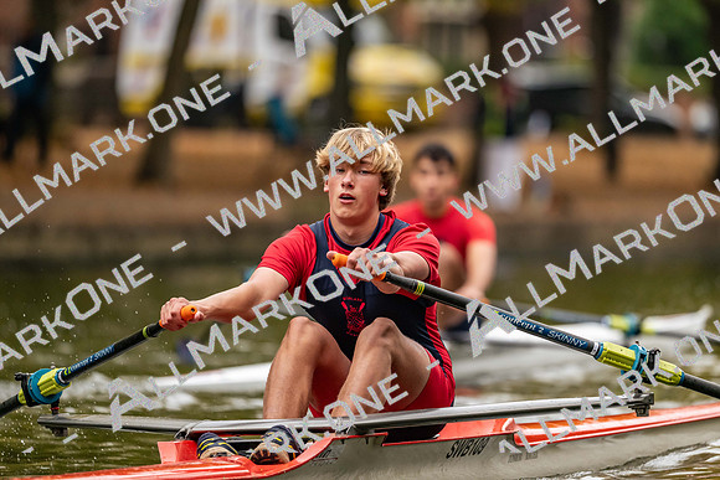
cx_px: 360
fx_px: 8001
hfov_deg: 5.2
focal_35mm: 400
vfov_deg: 3.4
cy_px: 240
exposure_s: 1/2500
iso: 2500
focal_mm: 400
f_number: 4.5
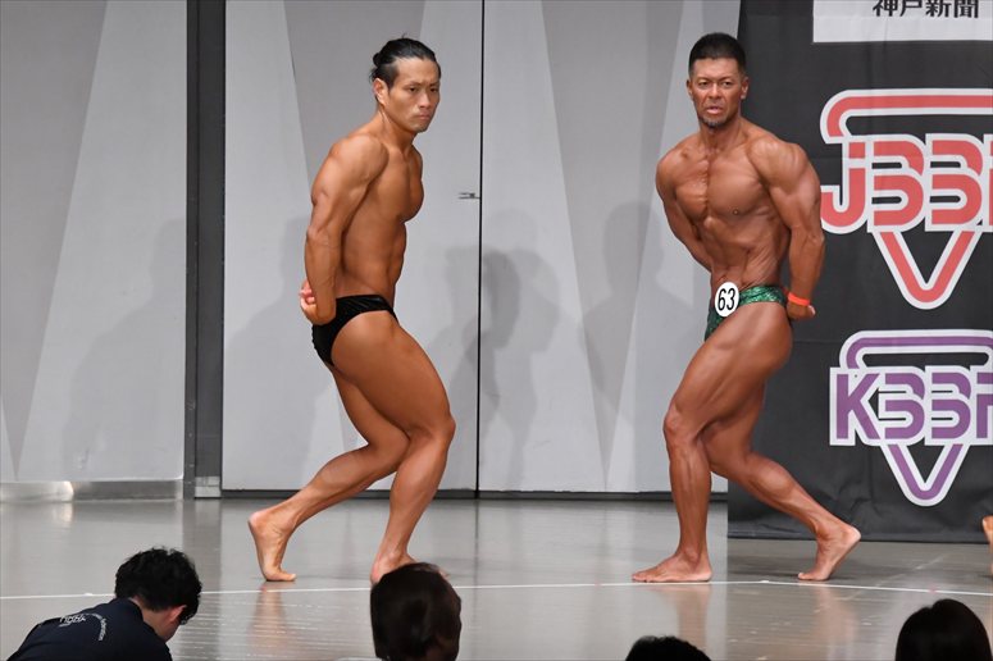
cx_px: 496
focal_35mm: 240
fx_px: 6617
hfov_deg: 8.6
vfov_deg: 5.7
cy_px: 330
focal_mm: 160
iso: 6400
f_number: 5.6
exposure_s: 1/400
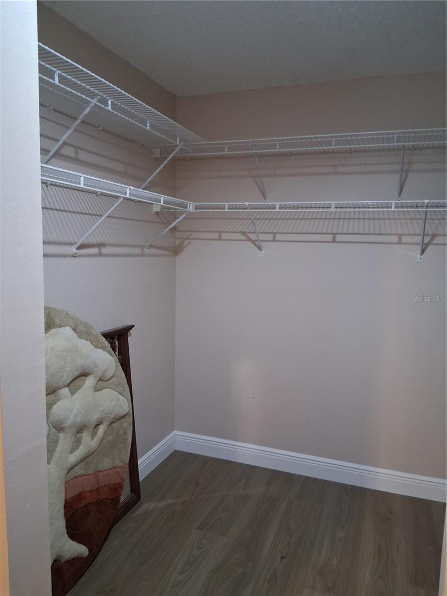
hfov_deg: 53.1
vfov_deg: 67.3
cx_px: 224
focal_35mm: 26
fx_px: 448
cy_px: 298
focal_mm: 3.98
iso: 500
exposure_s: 1/30
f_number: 1.8
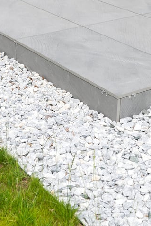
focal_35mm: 77
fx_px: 484
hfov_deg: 17.7
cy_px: 111
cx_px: 71
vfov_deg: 26.3
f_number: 4.5
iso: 125
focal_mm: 48
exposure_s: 1/500
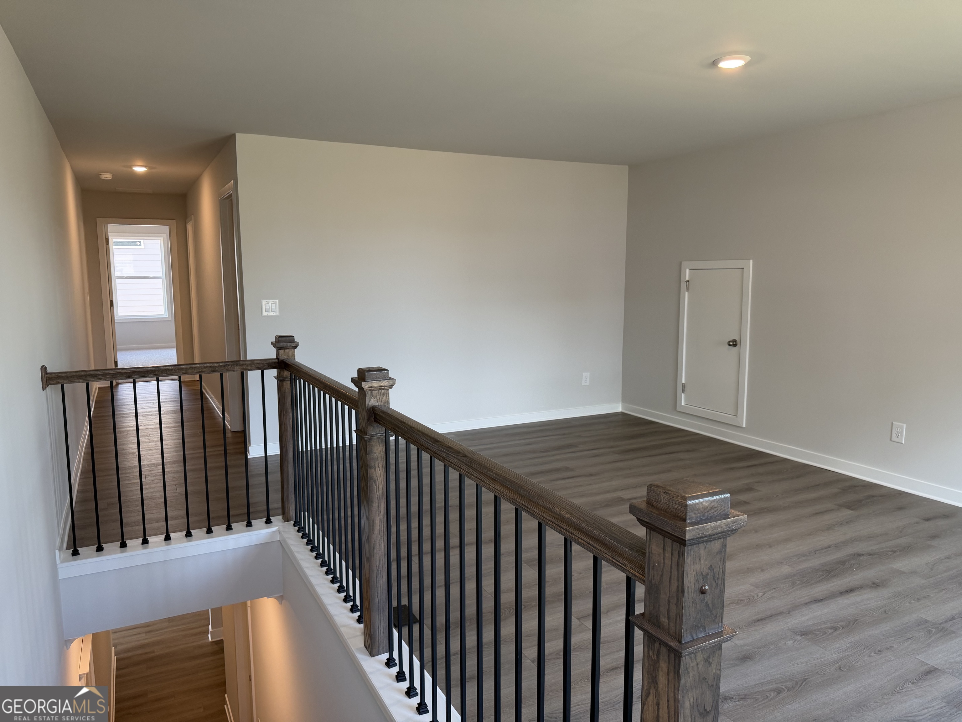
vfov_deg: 56.8
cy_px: 361
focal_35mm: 24
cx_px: 481
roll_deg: +0.3
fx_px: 667
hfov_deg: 71.6
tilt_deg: -7.2
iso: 125
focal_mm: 6.76
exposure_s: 1/120
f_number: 1.78
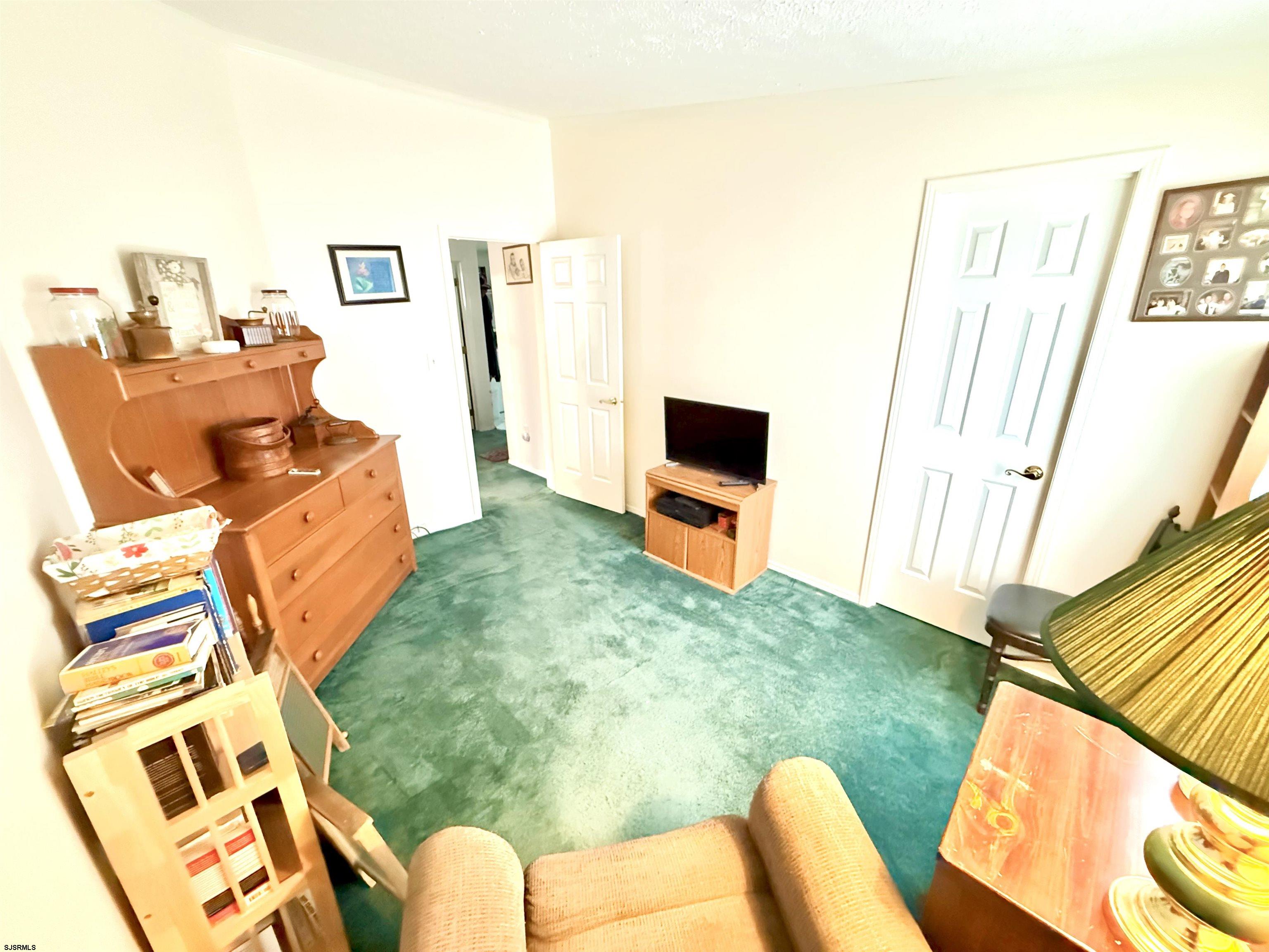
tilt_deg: -19.0
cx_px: 634
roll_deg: +0.3
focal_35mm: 14
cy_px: 476
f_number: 2.2
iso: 1600
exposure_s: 1/30
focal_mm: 2.22
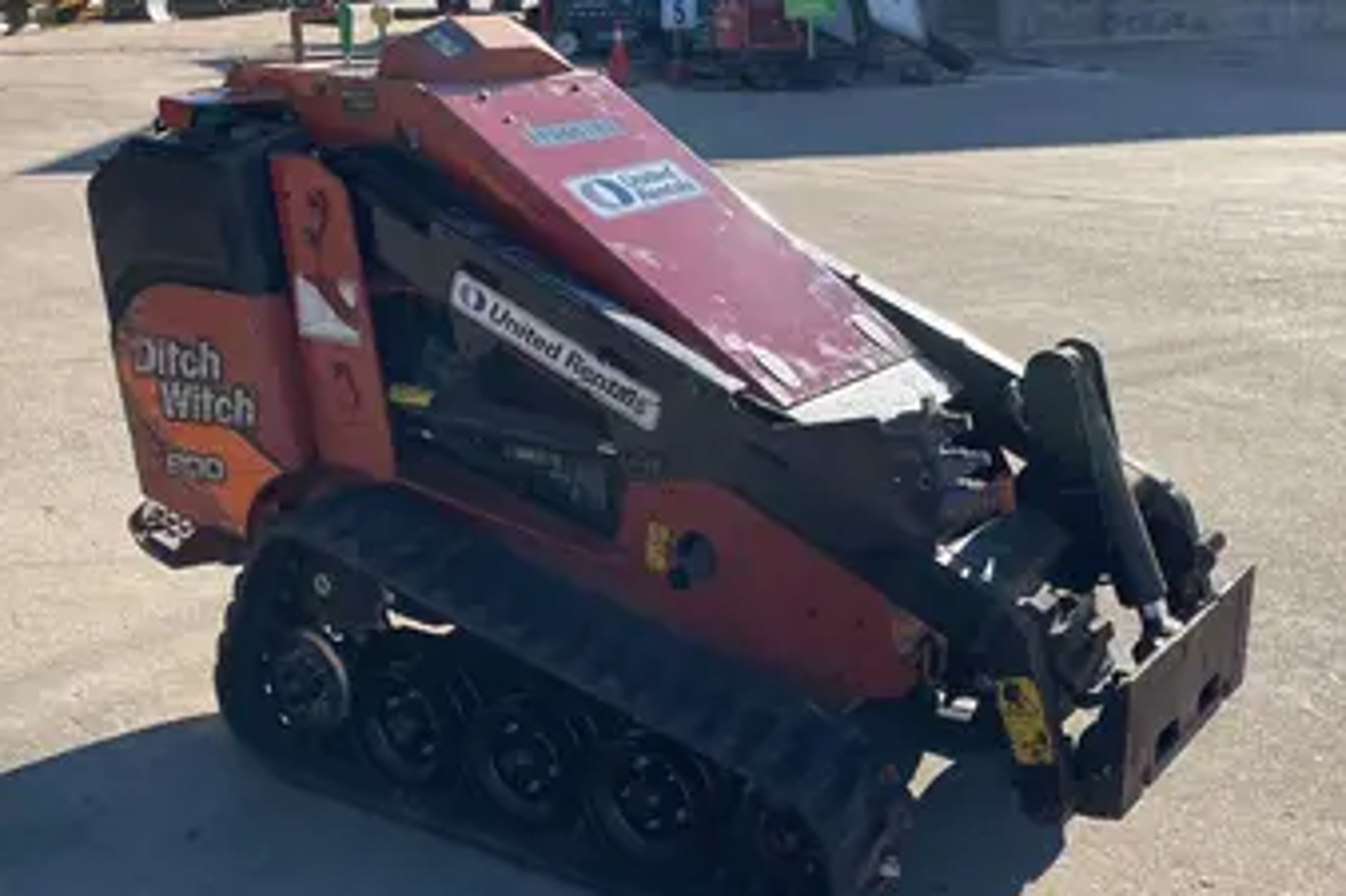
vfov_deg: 30.5
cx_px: 769
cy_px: 472
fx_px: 1644
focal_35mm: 44
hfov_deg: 44.4
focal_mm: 4.2
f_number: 1.6
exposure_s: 1/2257
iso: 32
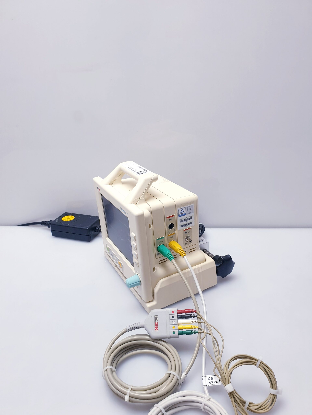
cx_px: 156
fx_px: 312
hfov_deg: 53.1
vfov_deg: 67.3
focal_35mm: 26
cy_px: 208
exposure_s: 1/100
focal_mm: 4.3
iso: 100
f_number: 2.4
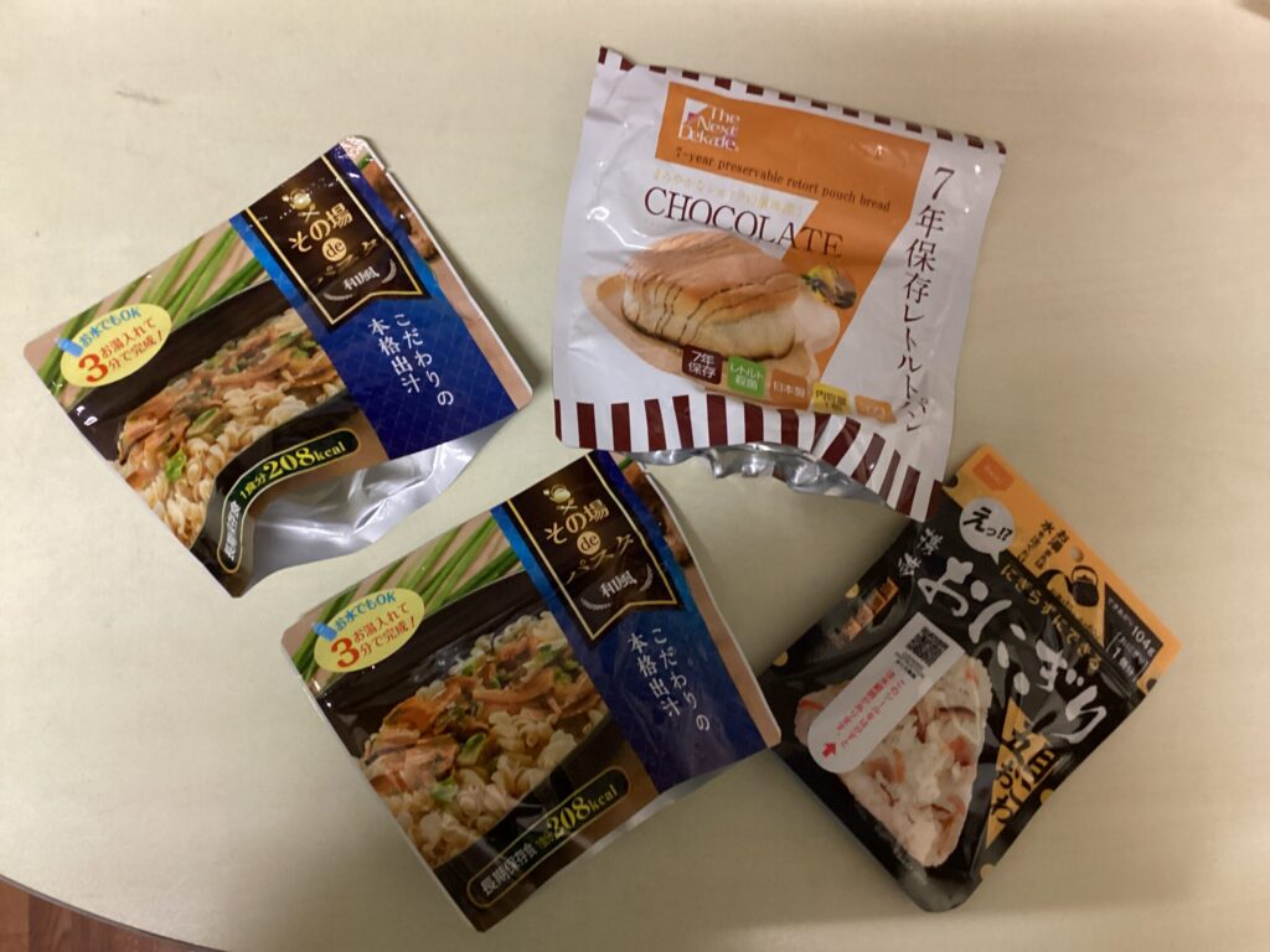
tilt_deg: -82.2
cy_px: 476
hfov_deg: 58.4
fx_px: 1137
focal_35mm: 31
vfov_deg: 45.4
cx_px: 635
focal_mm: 3.3
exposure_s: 1/33
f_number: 2.4
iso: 400
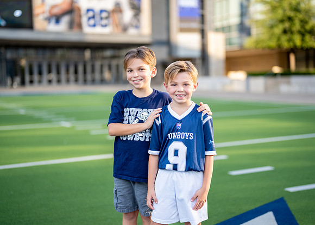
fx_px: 476
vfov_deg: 26.6
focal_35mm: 53
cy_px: 112
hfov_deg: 36.6
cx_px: 160
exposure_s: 1/1600
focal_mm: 50
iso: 100
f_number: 1.2
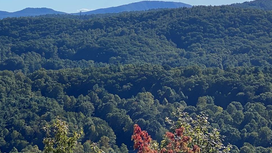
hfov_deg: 17.5
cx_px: 49
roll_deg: -1.4
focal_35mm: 121
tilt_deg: +2.5
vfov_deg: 9.9
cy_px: 1
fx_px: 873
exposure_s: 1/2179
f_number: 2
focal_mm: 6
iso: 20
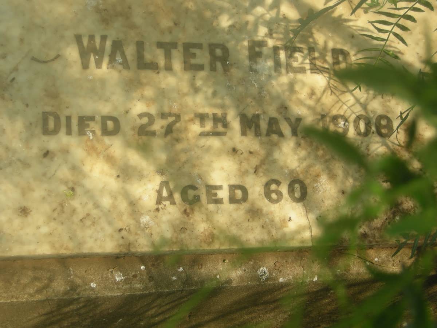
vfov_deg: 19.6
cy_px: 164
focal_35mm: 75
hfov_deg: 26.0
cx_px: 218
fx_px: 947
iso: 64
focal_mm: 15.7
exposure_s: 1/160
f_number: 4.3
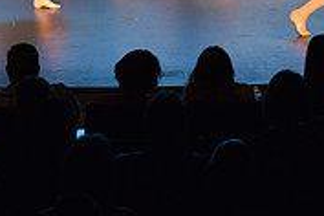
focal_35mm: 230
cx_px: -49
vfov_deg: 5.9
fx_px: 2070
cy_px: -70
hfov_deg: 8.9
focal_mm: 70
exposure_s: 1/160
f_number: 4
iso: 2000
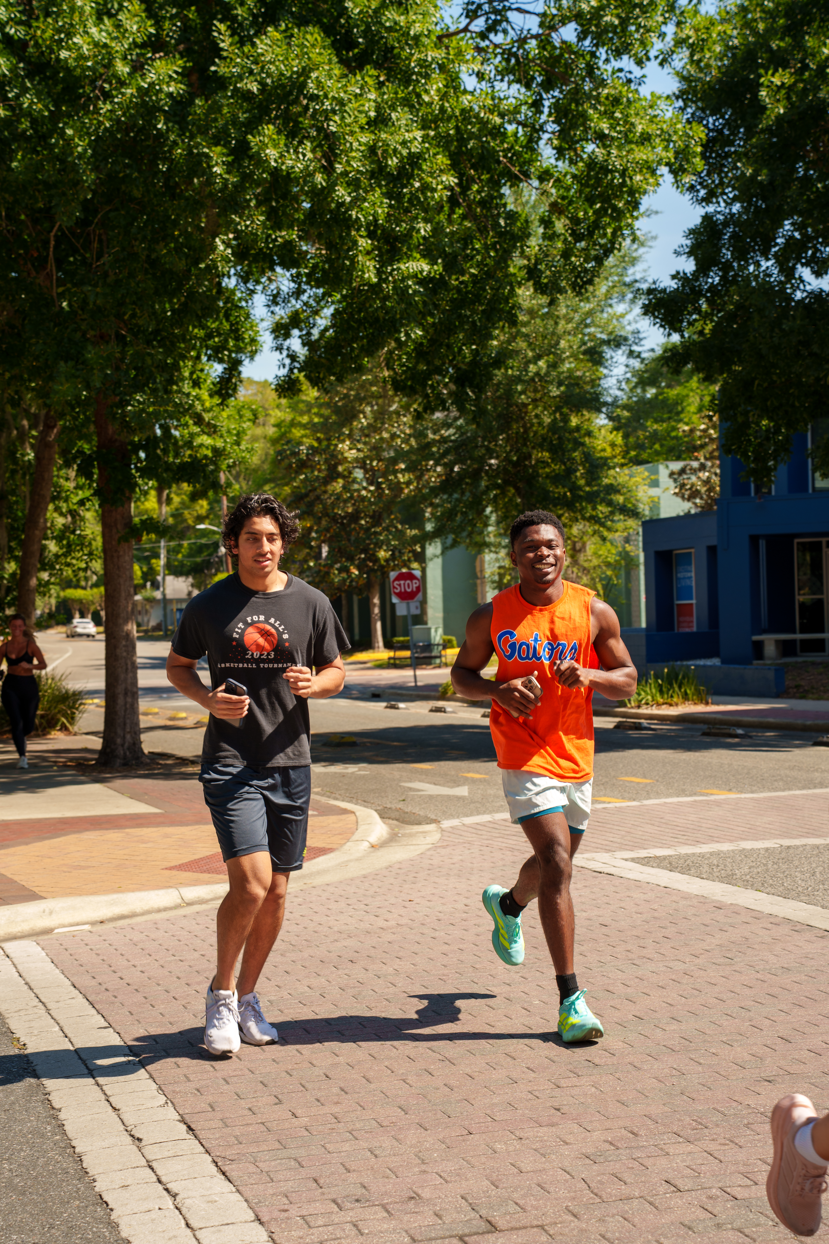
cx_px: 414
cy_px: 622
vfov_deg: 31.9
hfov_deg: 21.6
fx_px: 2176
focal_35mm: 63
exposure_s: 1/320
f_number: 5.6
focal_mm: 63
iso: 100
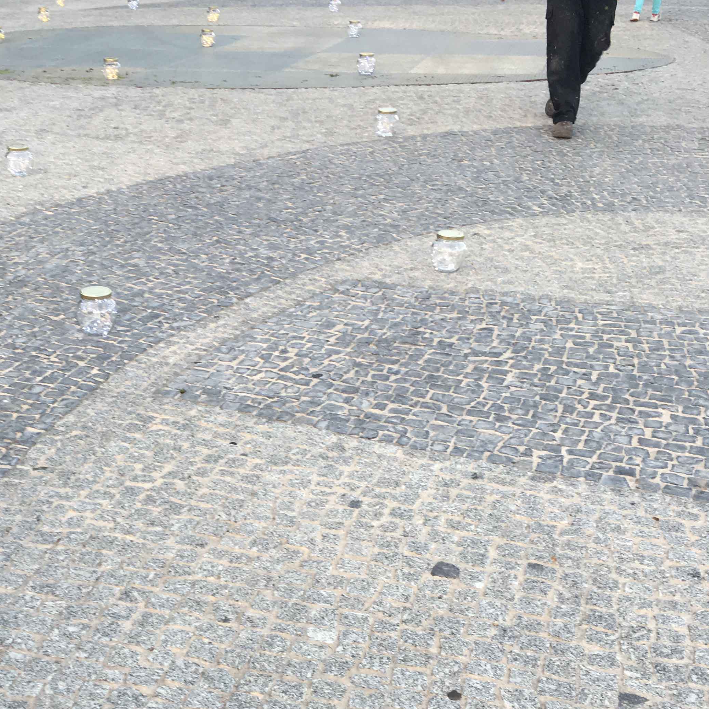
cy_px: 531
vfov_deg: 33.4
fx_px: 1159
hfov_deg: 33.5
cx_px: 199
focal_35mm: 50
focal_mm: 4.15
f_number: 2.2
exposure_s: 1/50
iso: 32
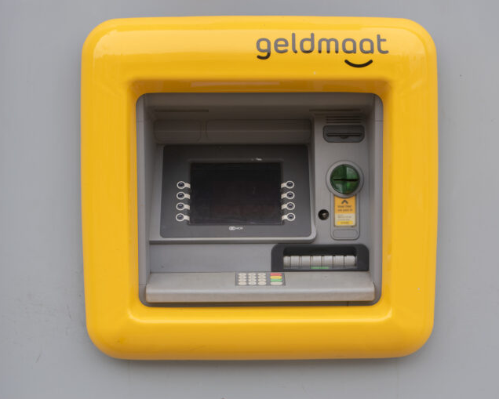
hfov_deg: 27.9
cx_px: 265
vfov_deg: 22.5
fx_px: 1004
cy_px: 200
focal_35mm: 68
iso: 125
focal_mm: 40
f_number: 8
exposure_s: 1/60
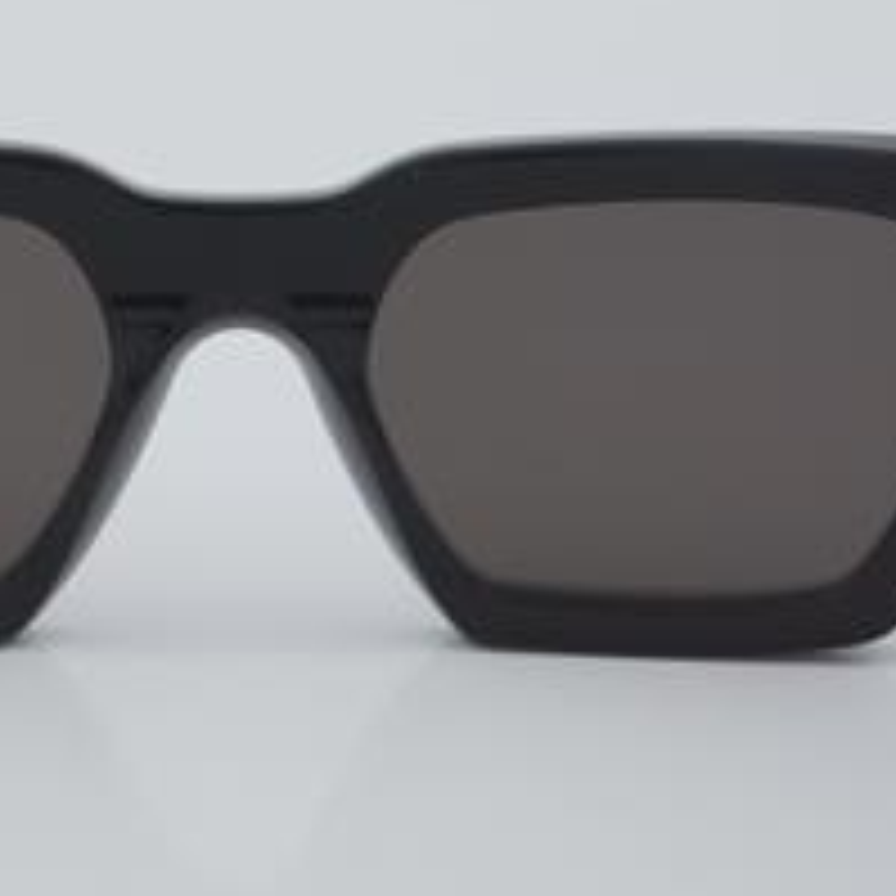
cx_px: 239
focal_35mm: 141
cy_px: 315
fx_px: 4125
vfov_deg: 12.4
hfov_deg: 12.4
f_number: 32
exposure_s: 1/4
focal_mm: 55
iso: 100
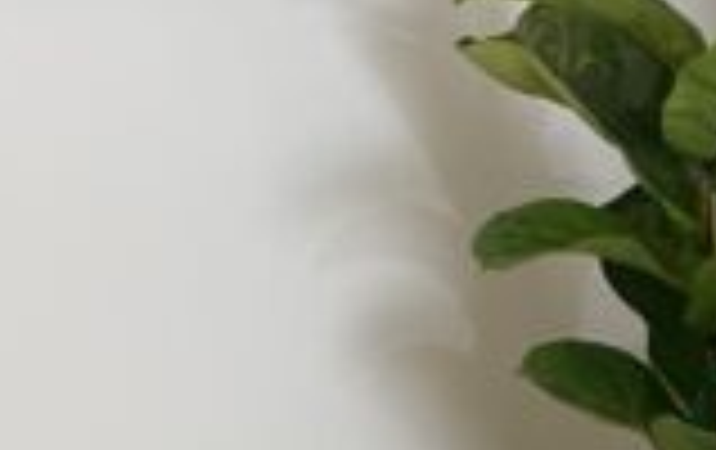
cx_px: 1315
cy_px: 1575
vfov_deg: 6.5
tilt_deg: -32.1
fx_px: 3460
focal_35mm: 177
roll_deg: -2.2
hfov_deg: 11.0
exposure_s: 1/67
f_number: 1.8
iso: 125
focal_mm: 4.25
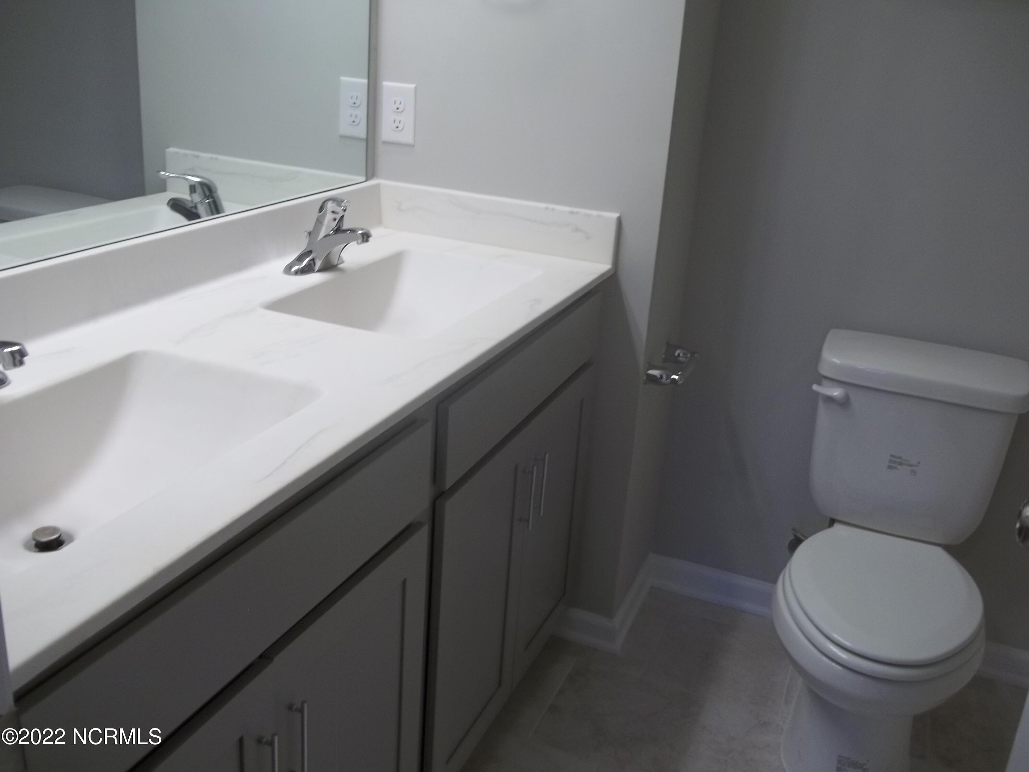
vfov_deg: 44.2
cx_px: 514
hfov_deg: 56.8
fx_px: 951
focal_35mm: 32
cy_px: 386
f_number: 2.9
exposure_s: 1/60
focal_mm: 5.7
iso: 64
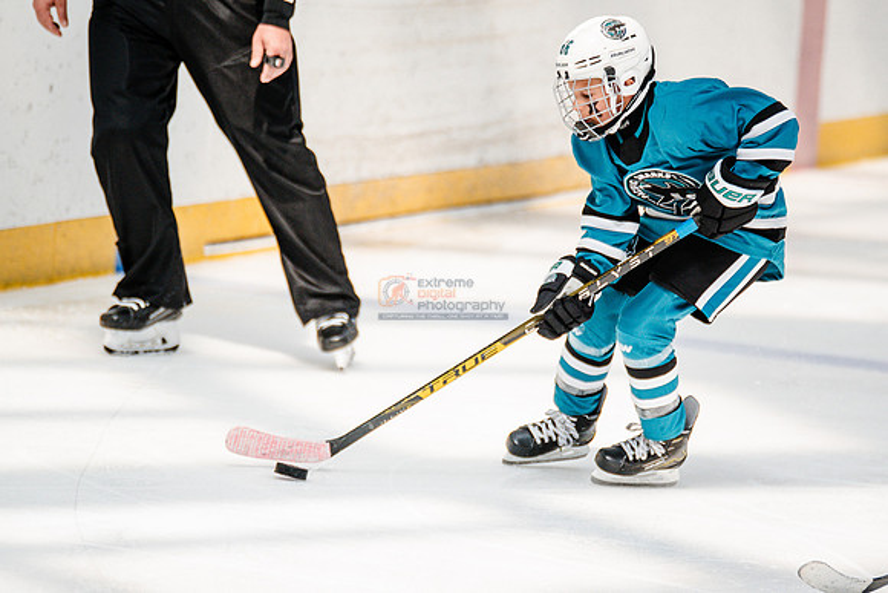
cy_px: 374
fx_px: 8650
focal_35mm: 351
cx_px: 477
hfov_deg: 5.9
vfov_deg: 3.9
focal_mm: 234
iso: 1250
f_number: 3.2
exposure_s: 1/3200
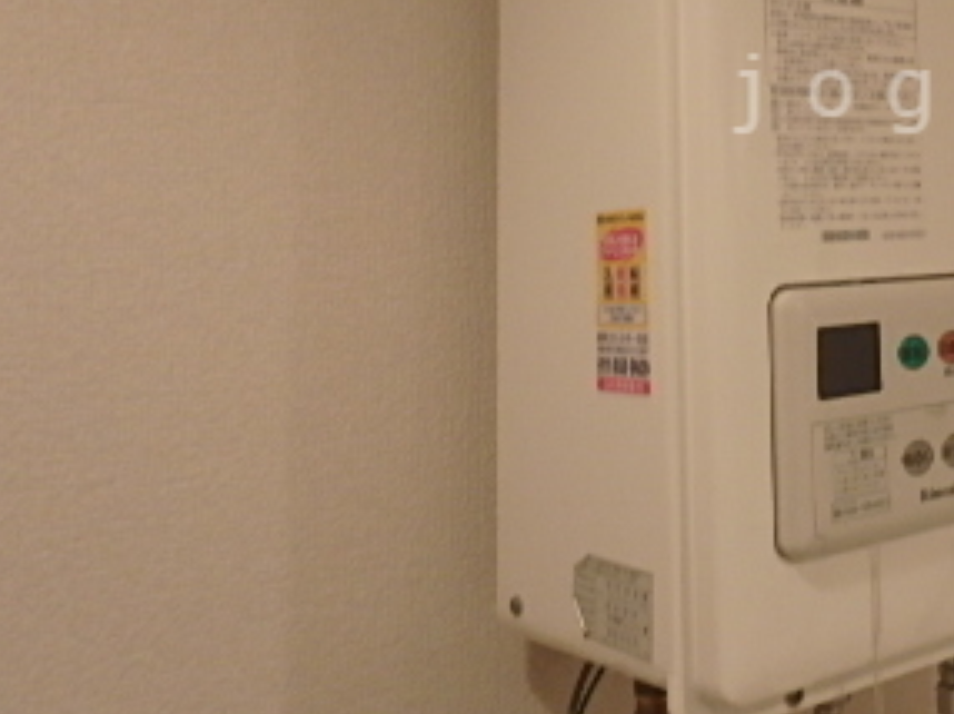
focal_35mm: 47
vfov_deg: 29.7
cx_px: 961
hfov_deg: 36.3
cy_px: 93
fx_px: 1294
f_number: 3.5
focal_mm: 3.7
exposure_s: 1/30
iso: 250
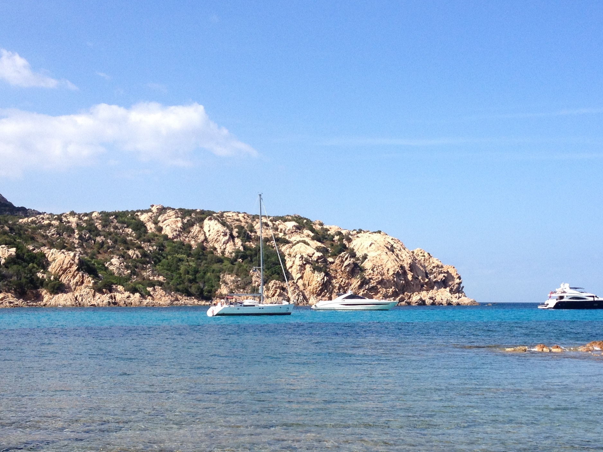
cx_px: 407
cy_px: 300
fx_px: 1063
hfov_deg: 31.4
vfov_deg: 23.9
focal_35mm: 61
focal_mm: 4.28
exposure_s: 1/1577
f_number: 2.4
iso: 50
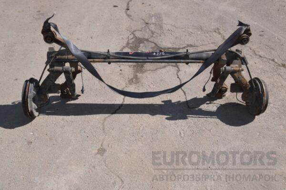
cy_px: 95
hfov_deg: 46.4
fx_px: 334
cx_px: 143
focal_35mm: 42
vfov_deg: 31.9
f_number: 25
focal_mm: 28
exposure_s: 1/200
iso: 800
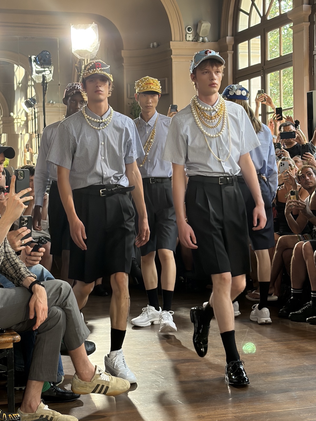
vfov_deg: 36.8
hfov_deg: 28.0
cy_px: 210
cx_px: 158
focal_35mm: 52
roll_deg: +1.3
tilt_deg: -0.1
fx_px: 633
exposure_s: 1/100
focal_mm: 5.96
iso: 50
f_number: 1.6
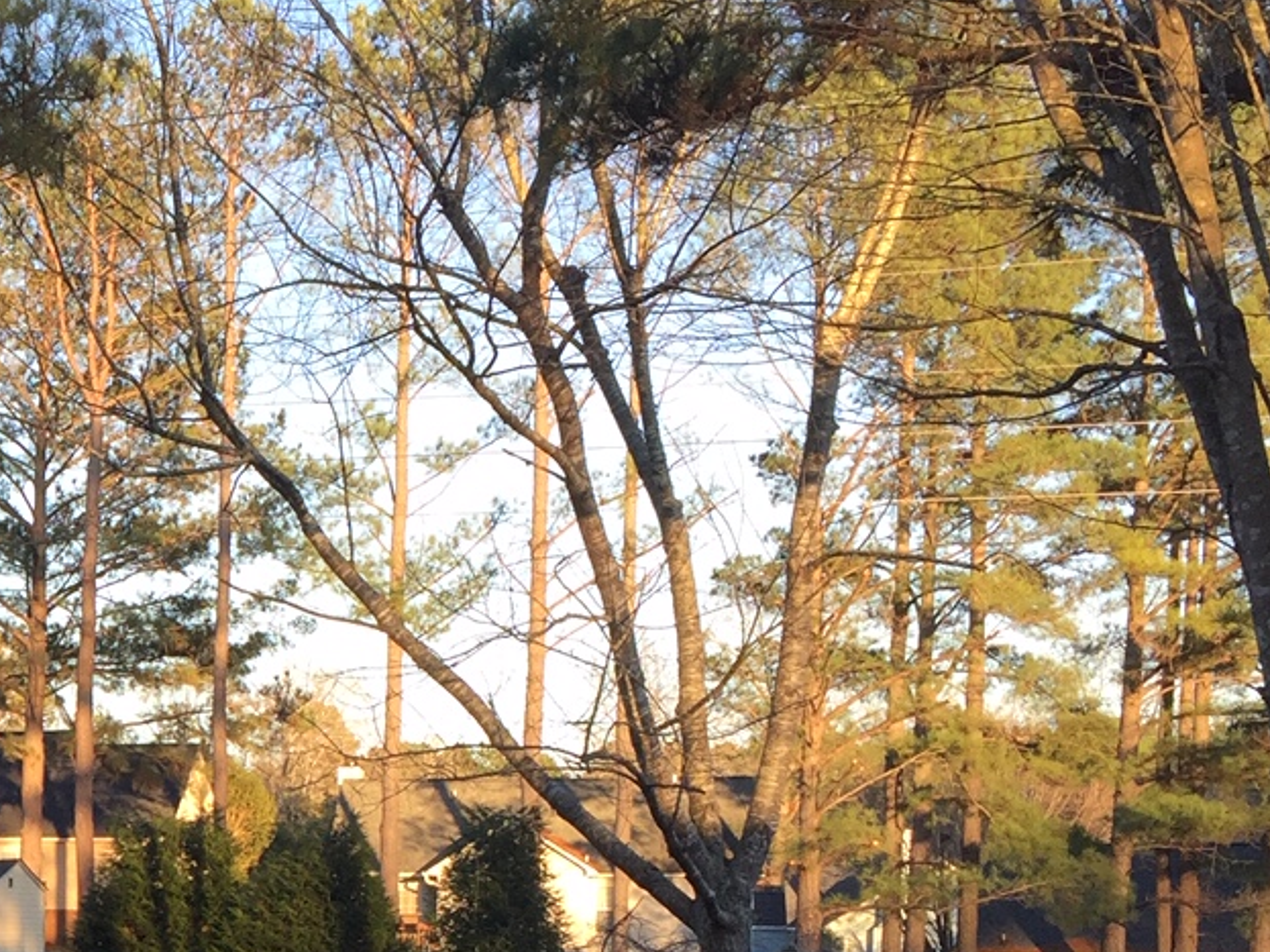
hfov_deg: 23.6
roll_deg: -0.9
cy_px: 1050
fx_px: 2788
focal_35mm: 76
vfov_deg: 18.6
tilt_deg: -2.1
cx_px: -226
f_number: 2.2
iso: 32
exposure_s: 1/262
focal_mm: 4.15
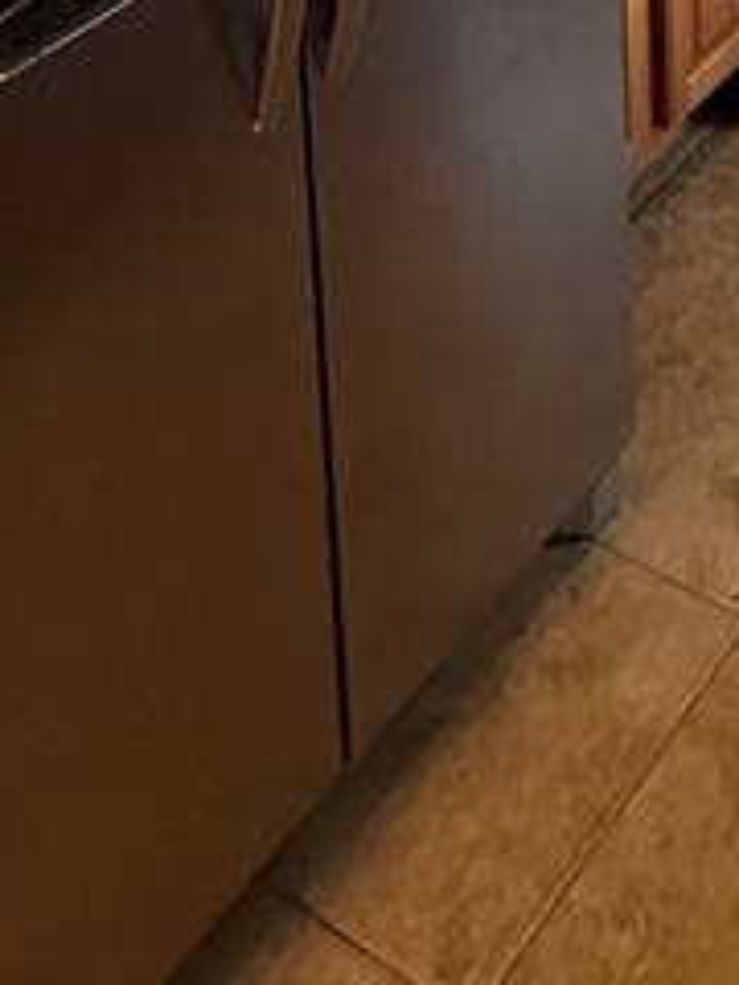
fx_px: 1993
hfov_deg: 20.5
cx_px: 690
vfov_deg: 20.4
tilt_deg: -7.9
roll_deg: +2.0
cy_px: -755
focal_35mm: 70
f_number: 2.2
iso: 800
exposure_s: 1/60
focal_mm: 2.22
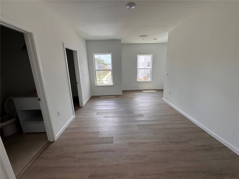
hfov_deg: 102.1
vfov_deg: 85.7
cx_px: 120
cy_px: 90
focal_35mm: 14
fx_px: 97
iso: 40
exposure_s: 1/135
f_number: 2.2
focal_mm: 2.22
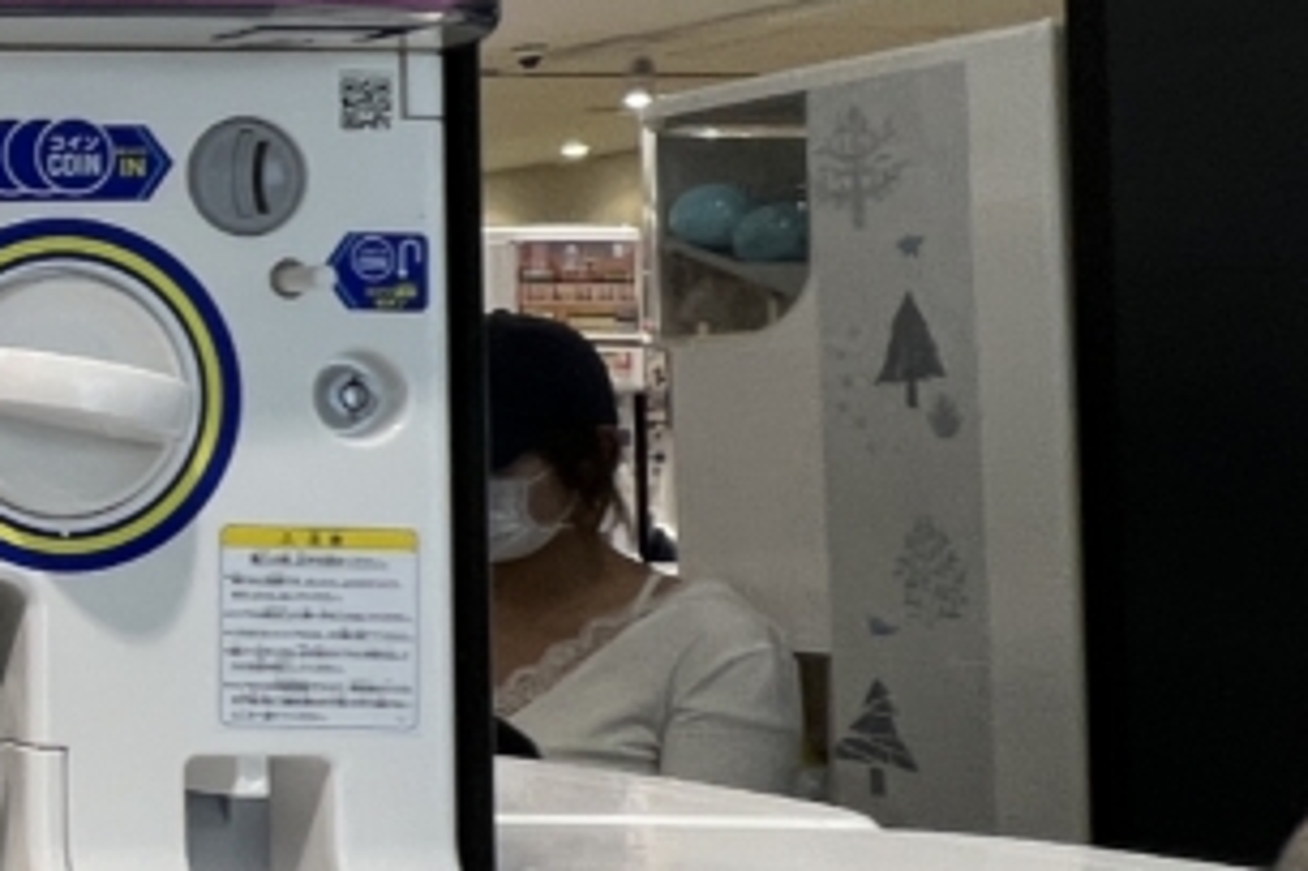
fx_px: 2070
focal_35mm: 57
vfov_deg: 23.7
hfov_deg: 18.5
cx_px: -1400
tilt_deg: +3.1
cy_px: 390
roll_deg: -0.2
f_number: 1.8
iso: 32
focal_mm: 1.57
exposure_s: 1/100
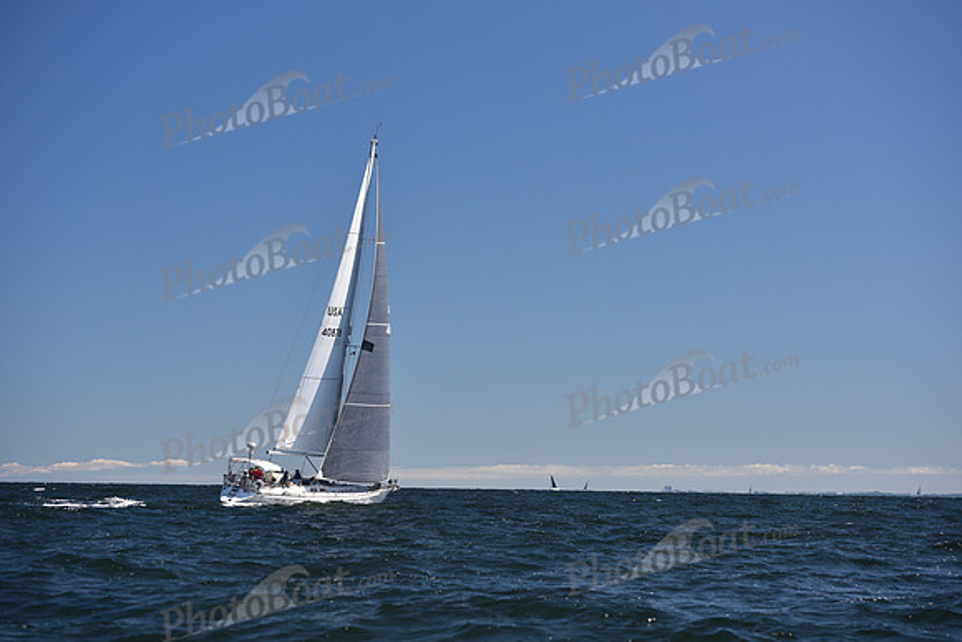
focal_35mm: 85
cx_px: 481
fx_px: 2272
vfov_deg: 16.1
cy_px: 321
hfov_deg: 23.9
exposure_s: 1/800
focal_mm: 85
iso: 200
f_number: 4
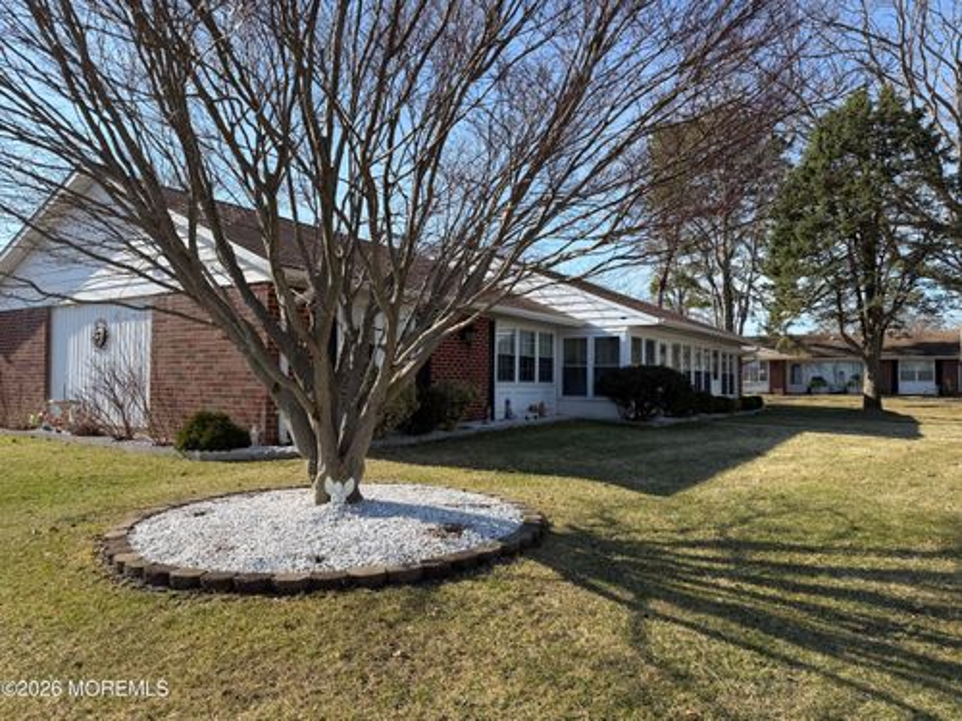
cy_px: 360
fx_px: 667
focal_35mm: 24
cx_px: 481
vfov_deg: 56.8
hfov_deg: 71.6
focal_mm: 6.76
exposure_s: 1/2907
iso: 80
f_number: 1.78
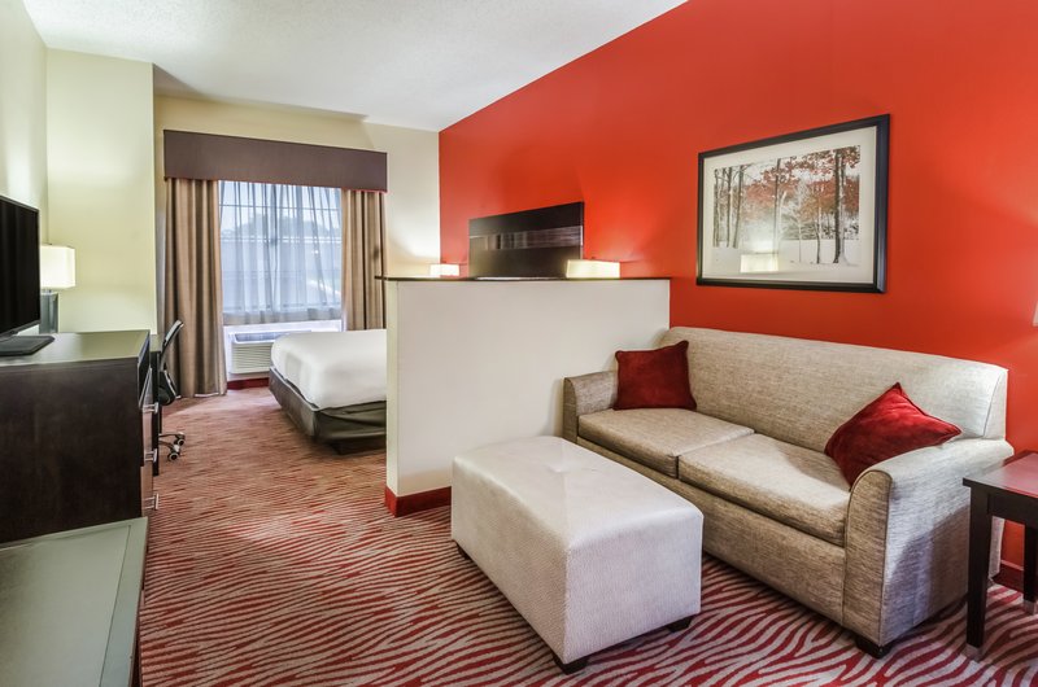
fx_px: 475
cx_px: 519
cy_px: 344
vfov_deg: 71.8
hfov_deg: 95.1
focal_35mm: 16
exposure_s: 1/10
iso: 250
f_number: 11
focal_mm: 11
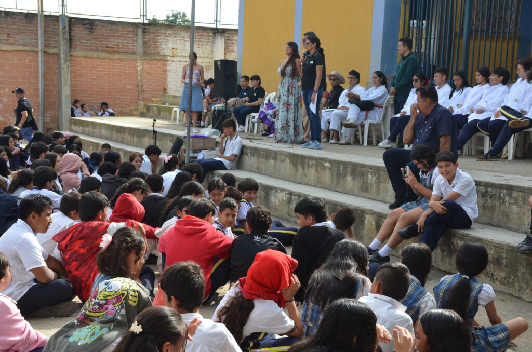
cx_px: 266
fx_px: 885
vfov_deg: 22.5
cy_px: 176
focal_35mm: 60
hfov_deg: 33.5
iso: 400
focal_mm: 40
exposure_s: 1/320
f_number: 9
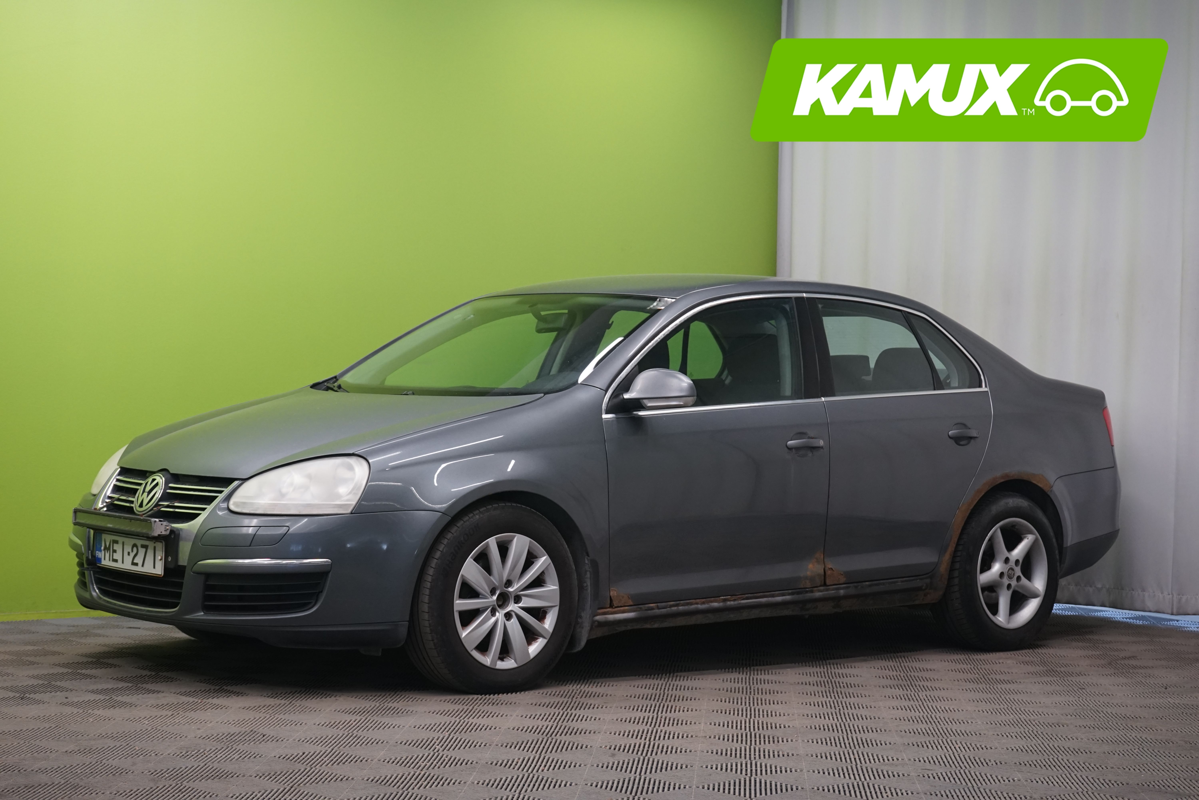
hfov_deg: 30.1
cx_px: 600
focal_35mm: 67
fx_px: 2231
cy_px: 400
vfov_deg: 20.3
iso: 1250
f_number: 8
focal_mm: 67
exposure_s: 1/20
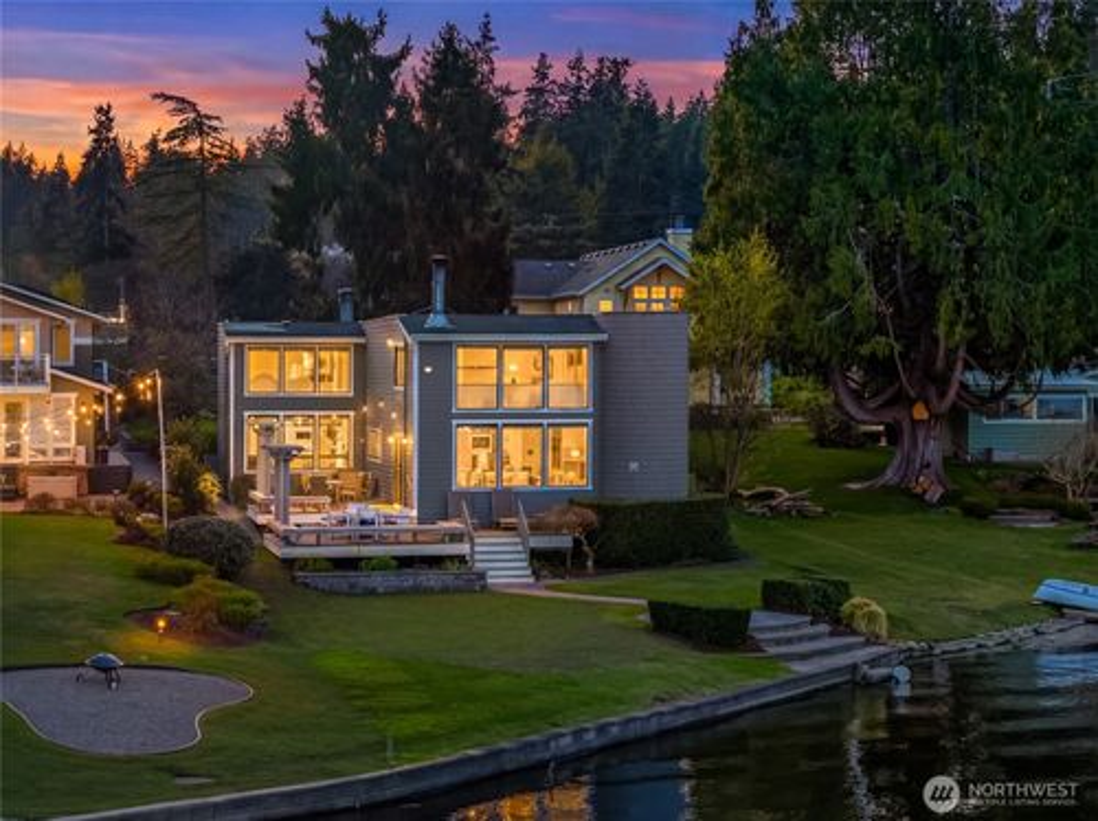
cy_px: 410
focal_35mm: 70
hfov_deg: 27.8
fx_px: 2218
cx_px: 549
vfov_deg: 21.0
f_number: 2.8
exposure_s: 1/1000
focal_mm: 19.35
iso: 310
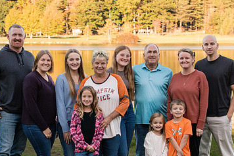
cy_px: 140
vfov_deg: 7.3
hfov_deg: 11.0
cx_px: 129
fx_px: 1216
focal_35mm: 187
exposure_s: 1/320
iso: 320
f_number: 5.6
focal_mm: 85
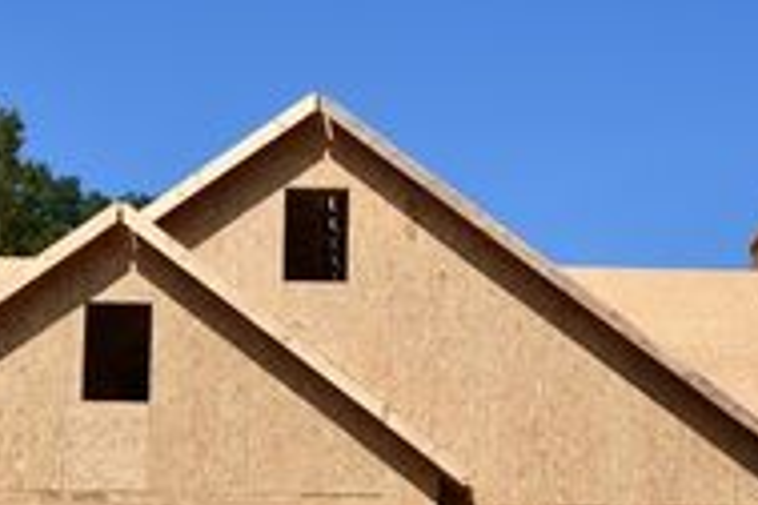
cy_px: 431
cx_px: 437
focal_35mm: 82
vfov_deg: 16.5
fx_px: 1726
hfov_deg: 24.7
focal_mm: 21
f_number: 9
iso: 100
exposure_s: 1/320
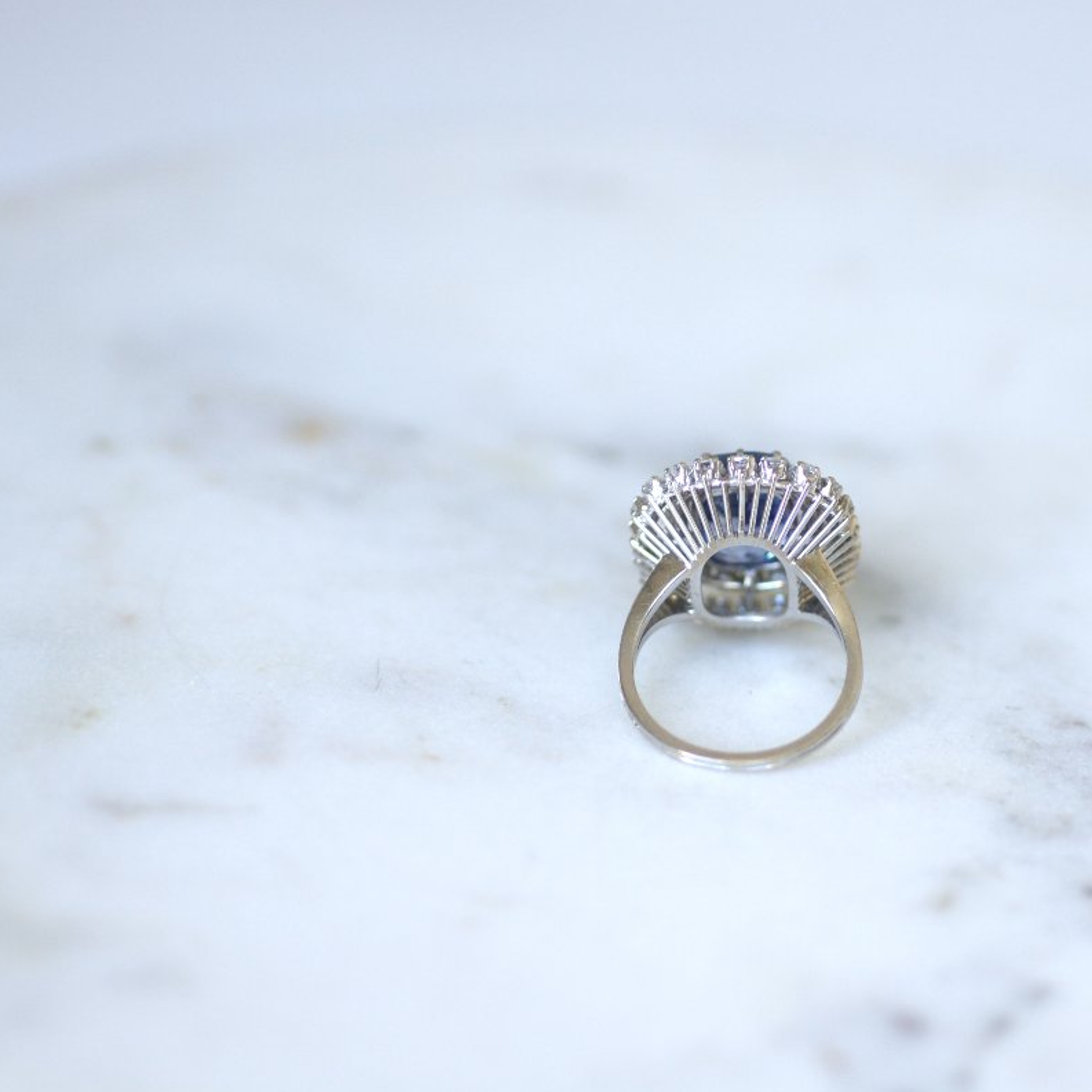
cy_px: 548
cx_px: 774
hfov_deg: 12.9
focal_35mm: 135
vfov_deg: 12.9
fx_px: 4818
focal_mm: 70
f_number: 2.8
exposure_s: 1/125
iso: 250
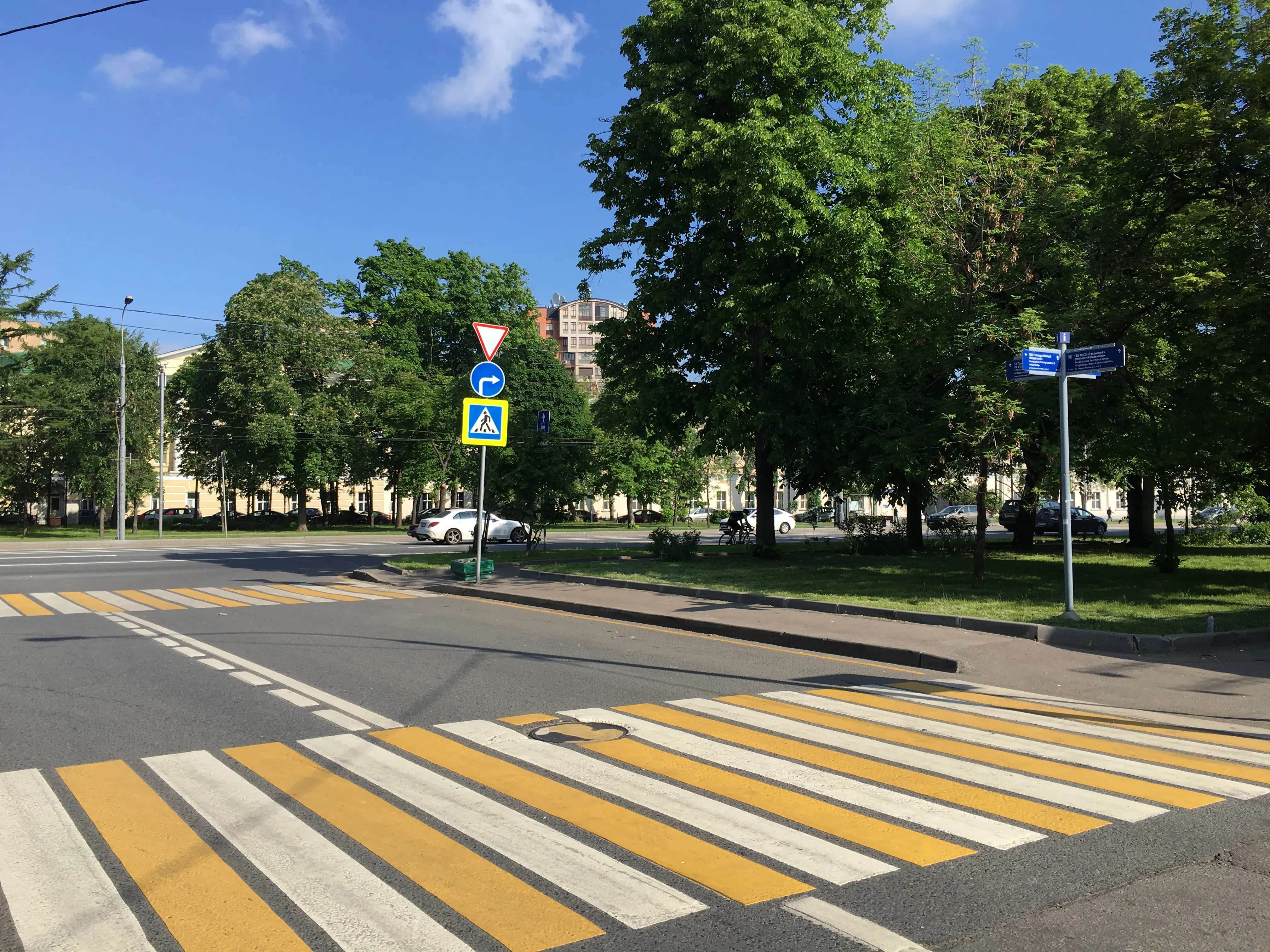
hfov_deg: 61.7
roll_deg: -1.1
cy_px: 476
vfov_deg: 48.2
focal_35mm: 29
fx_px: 1064
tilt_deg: +3.5
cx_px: 635
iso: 25
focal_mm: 4.15
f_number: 2.2
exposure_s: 1/1131
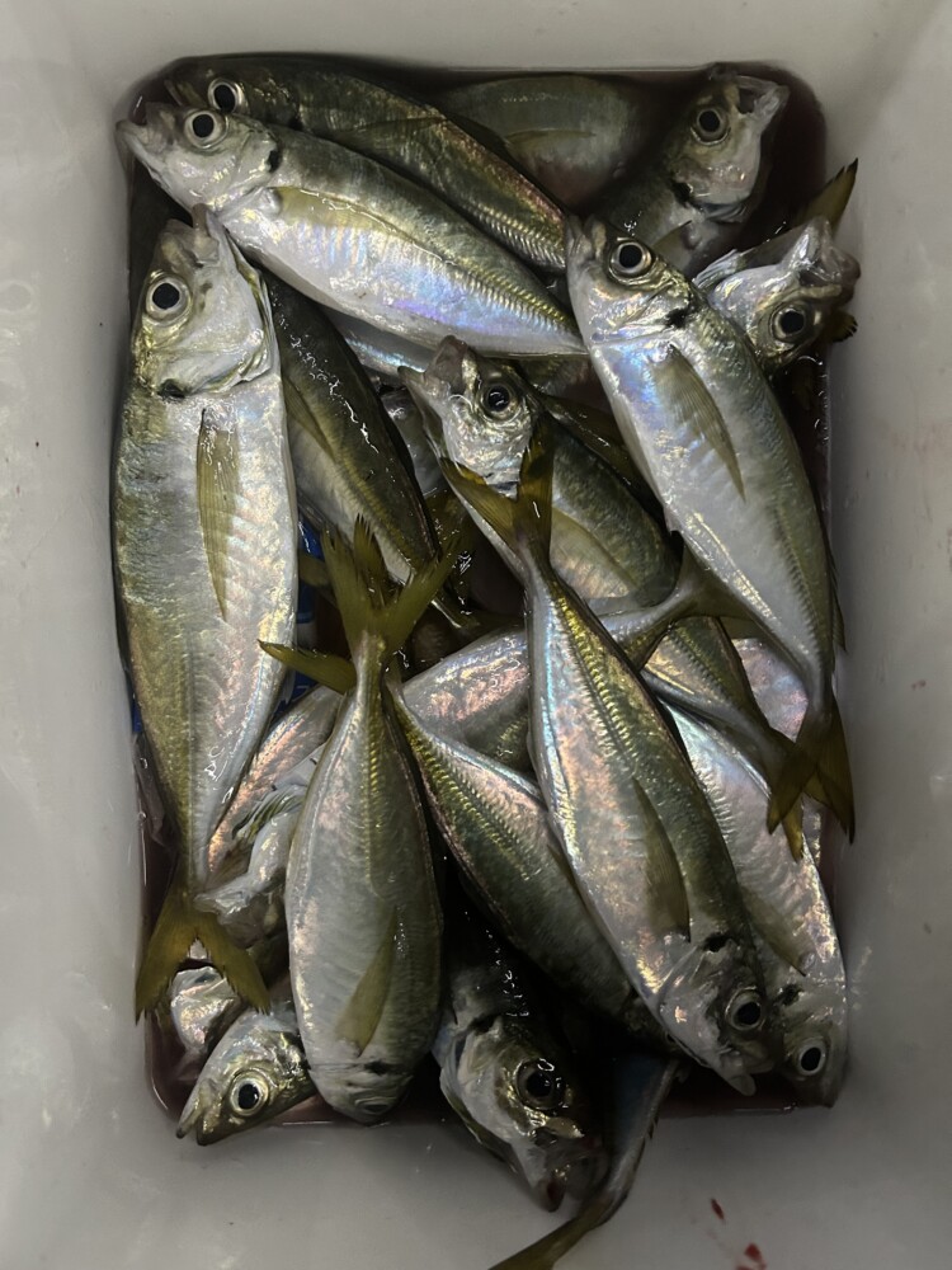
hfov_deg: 53.1
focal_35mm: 26
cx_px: 476
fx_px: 953
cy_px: 635
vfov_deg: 67.3
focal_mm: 5.7
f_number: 1.5
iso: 640
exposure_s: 1/34
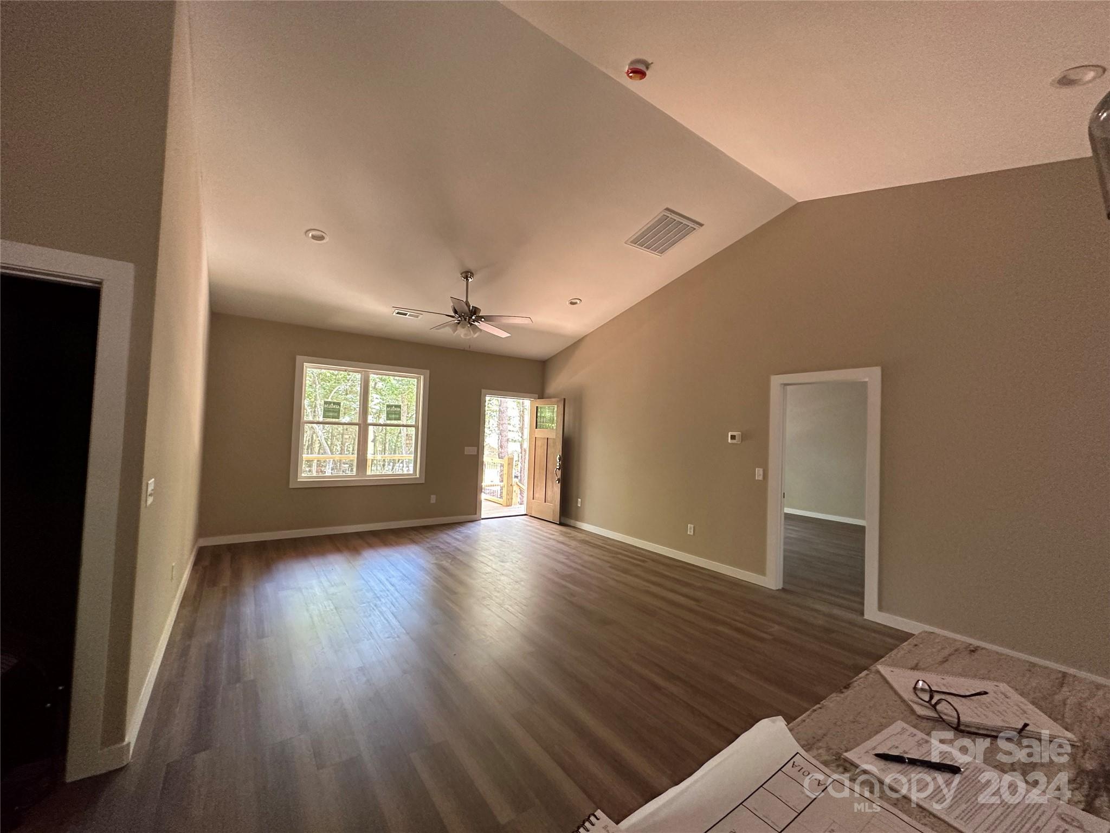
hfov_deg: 102.1
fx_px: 449
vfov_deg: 85.7
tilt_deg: +1.0
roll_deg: -2.5
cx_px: 555
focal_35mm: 14
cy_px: 416
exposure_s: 1/60
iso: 400
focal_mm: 2.22
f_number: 2.2
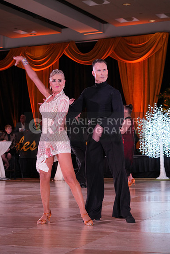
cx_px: 85
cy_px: 127
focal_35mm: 80
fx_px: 566
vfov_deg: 25.4
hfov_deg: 17.1
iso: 1250
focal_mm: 80
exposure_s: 1/200
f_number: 4.5
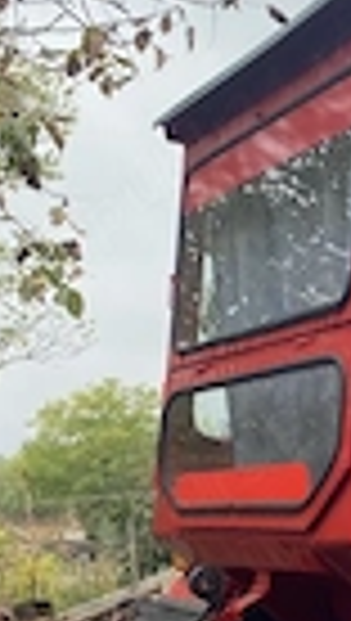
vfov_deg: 25.2
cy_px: 536
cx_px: 666
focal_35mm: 82
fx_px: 1352
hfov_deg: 13.1
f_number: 1.8
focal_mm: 4.25
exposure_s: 1/409
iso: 32
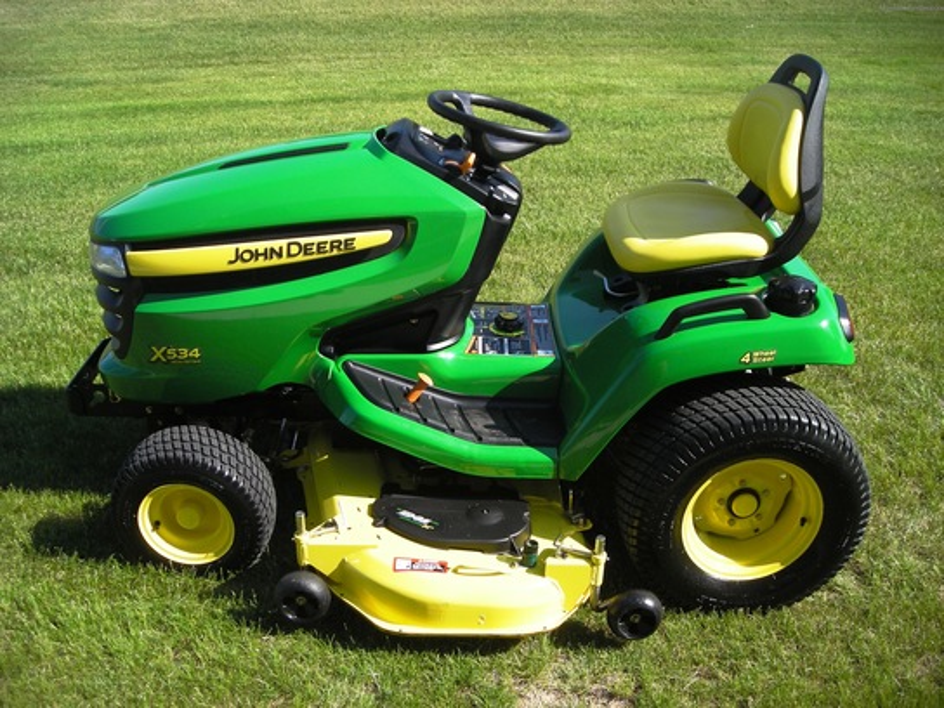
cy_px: 354
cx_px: 472
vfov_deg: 37.7
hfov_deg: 49.0
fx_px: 1036
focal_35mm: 38
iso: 50
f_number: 6.4
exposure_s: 1/123
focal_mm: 6.3
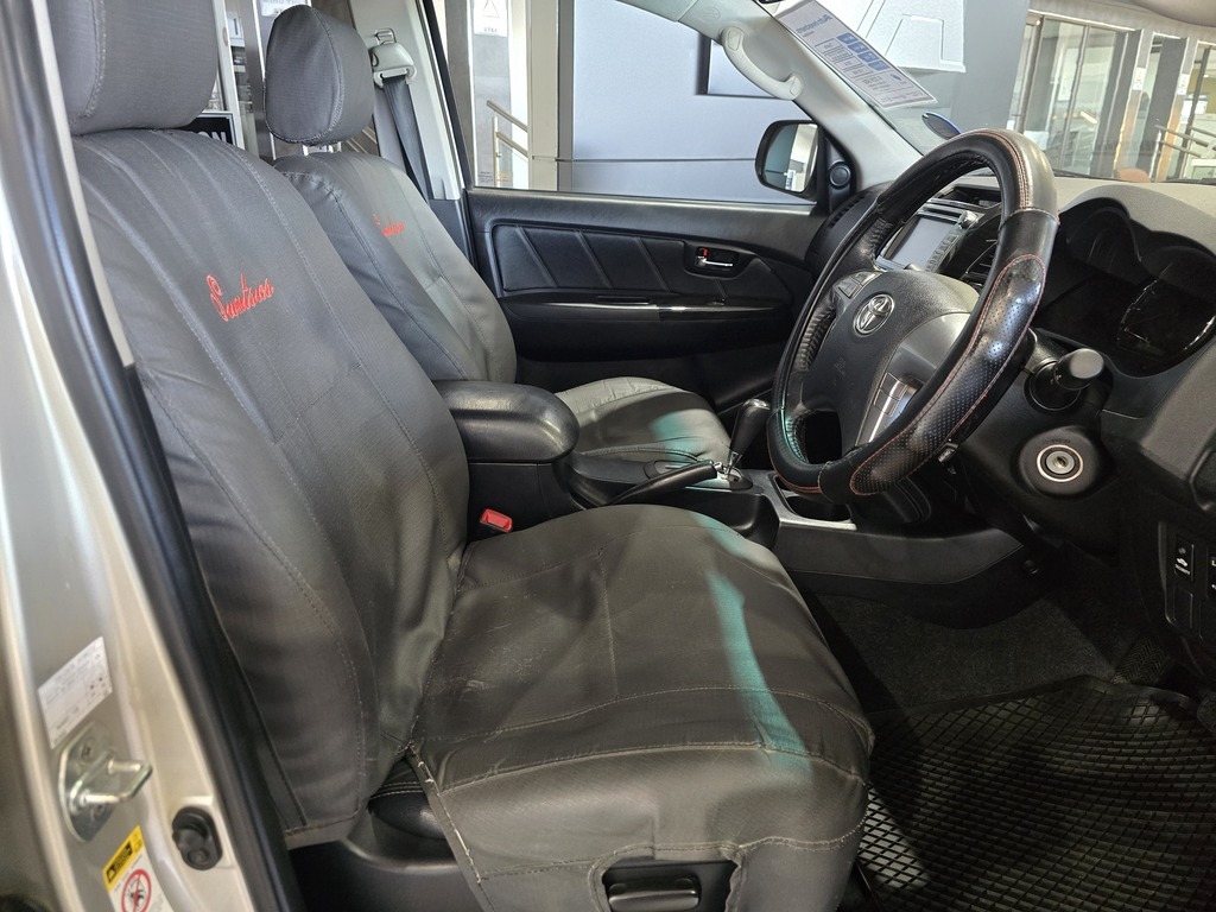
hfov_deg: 73.9
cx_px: 608
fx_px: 808
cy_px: 456
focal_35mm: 23
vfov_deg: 58.9
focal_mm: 6.3
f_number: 1.7
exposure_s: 1/100
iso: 1600
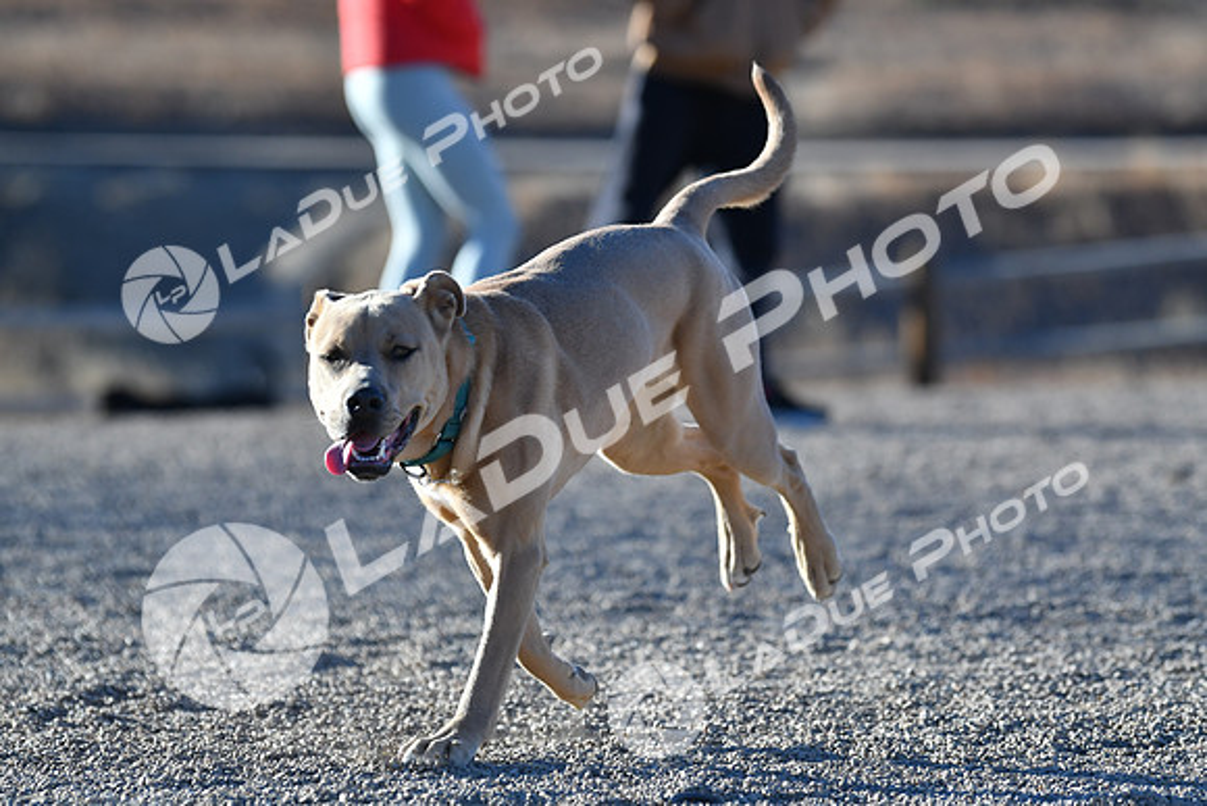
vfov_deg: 7.0
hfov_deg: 10.5
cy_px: 403
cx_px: 604
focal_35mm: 195
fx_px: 6539
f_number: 2.8
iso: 360
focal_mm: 130
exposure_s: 1/4000
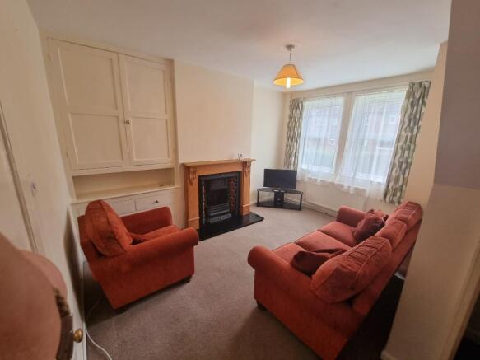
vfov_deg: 89.9
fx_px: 180
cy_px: 180
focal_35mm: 13
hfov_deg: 106.2
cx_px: 240
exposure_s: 1/50
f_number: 2.2
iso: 80
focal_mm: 2.2
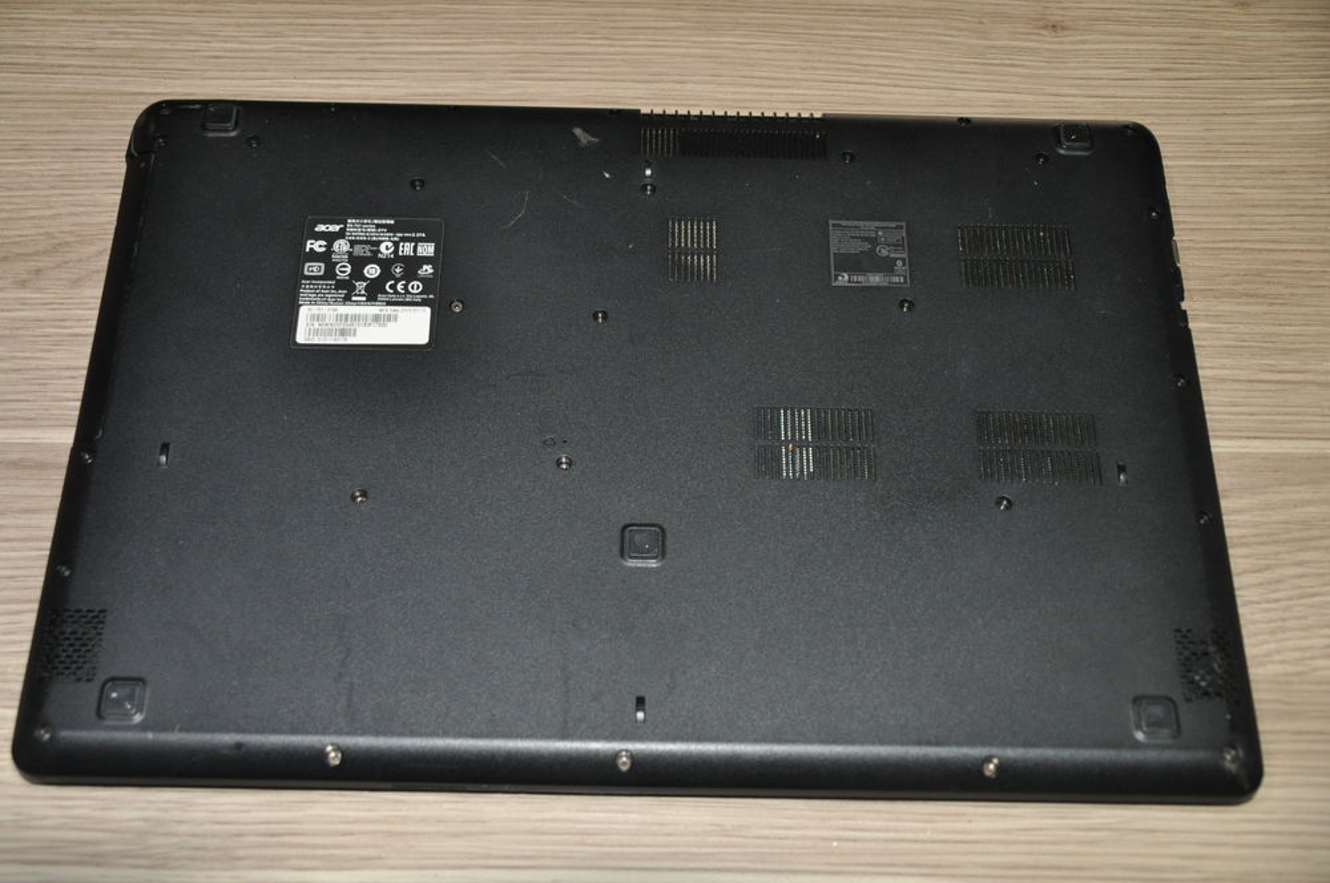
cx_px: 665
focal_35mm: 44
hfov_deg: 45.0
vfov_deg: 30.8
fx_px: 1605
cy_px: 442
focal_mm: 29
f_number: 4
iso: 800
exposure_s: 1/60
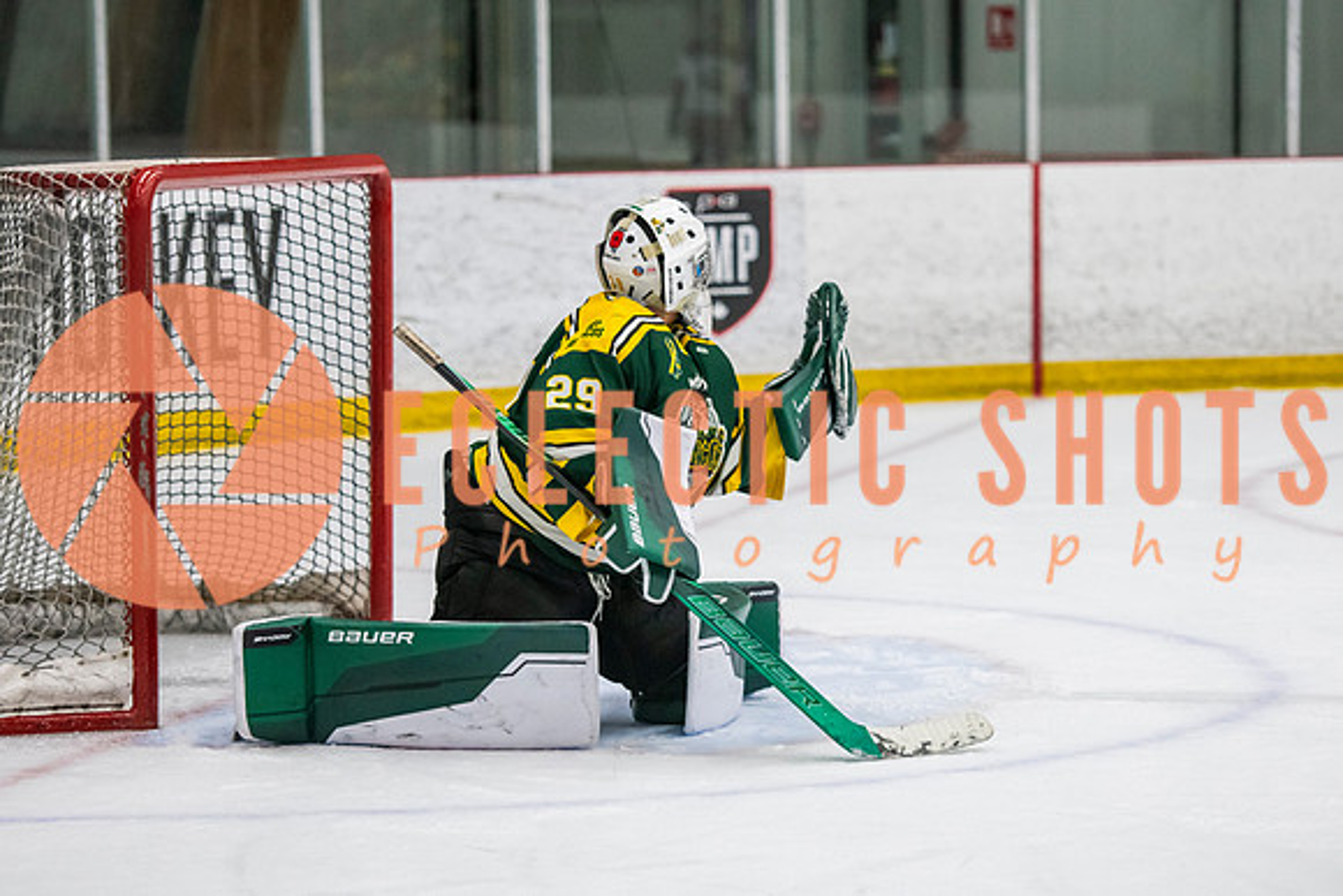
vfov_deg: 8.8
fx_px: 5833
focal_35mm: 156
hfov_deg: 13.1
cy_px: 484
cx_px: 692
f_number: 3.2
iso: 2500
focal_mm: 116
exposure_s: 1/640
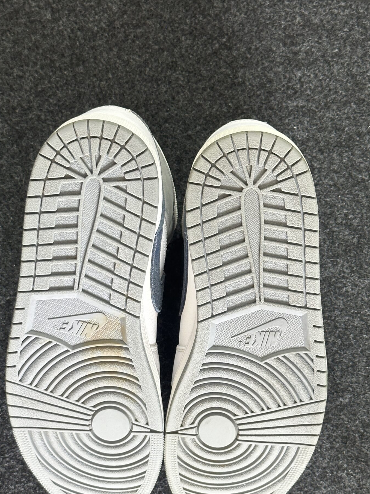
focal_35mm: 68
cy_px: 345
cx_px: 171
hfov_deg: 21.6
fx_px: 969
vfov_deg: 28.3
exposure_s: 1/50
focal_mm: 6.86
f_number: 1.78
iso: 160
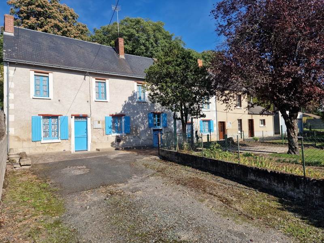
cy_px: 122
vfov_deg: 58.9
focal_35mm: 23
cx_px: 162
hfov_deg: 73.9
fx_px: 215
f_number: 1.8
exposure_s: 1/1664
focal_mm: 6.4
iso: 50
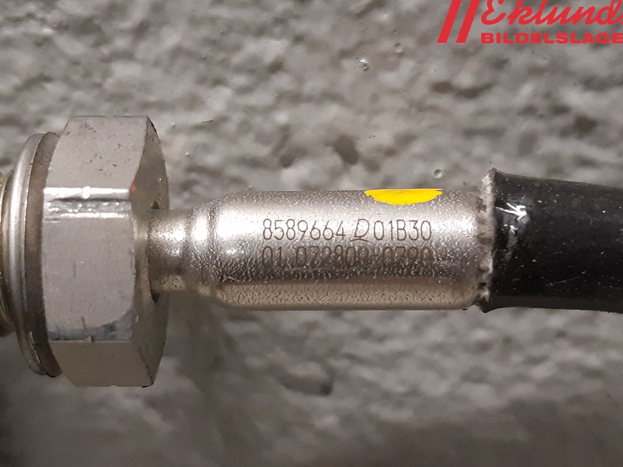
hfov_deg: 63.4
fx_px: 504
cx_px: 303
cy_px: 239
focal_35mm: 28
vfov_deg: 49.7
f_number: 1.7
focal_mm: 3.93
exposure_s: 1/50
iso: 200
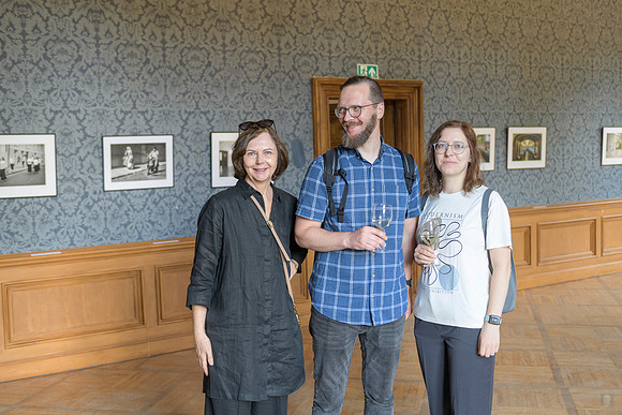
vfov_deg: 32.2
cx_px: 311
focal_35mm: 42
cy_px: 208
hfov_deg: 46.8
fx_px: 719
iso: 1250
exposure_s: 1/80
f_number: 3.5
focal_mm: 40
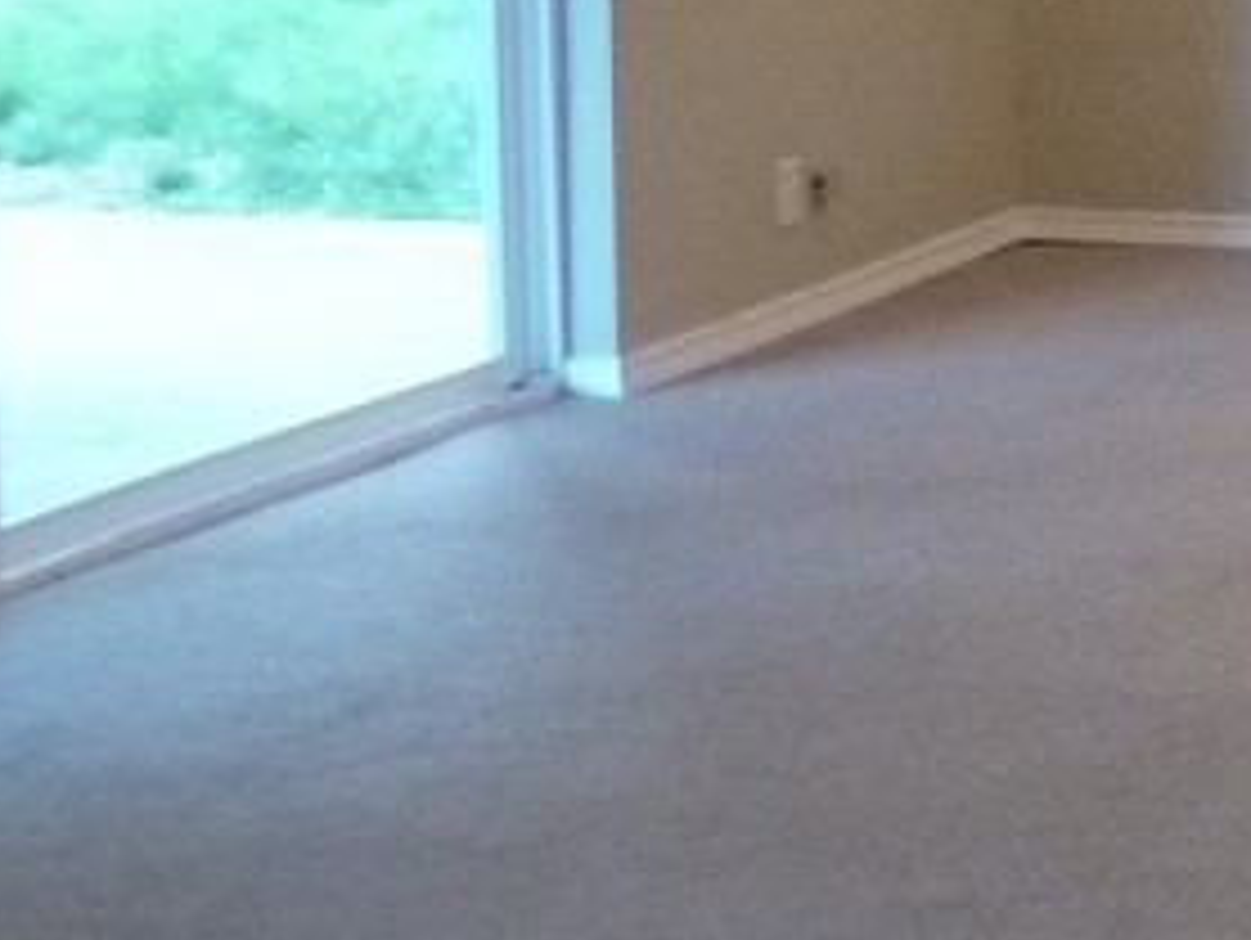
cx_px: 2268
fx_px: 3328
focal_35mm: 92
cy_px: -27
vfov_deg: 15.7
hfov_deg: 17.3
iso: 400
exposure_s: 1/20
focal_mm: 4.1
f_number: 3.3
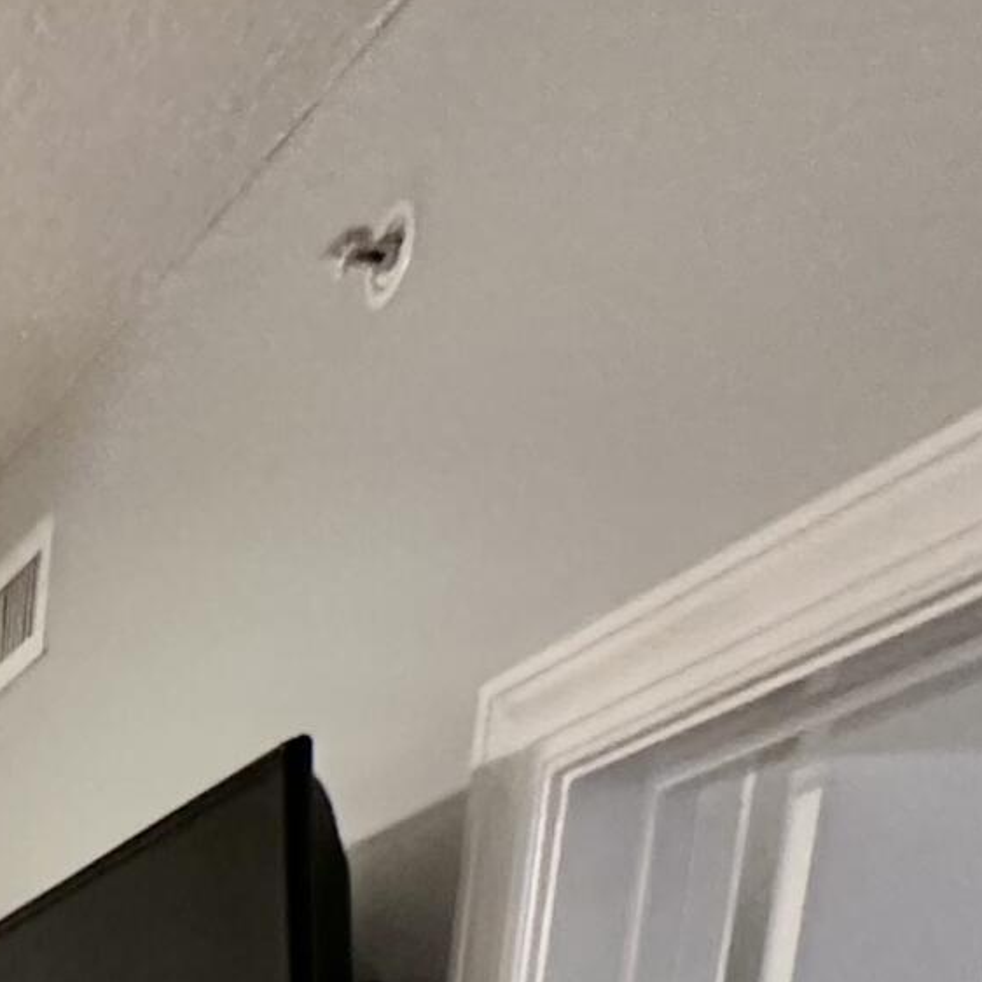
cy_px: 1891
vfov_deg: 18.5
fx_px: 2118
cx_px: -949
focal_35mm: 66
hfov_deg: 18.2
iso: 400
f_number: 2.2
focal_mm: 2.22
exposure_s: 1/60
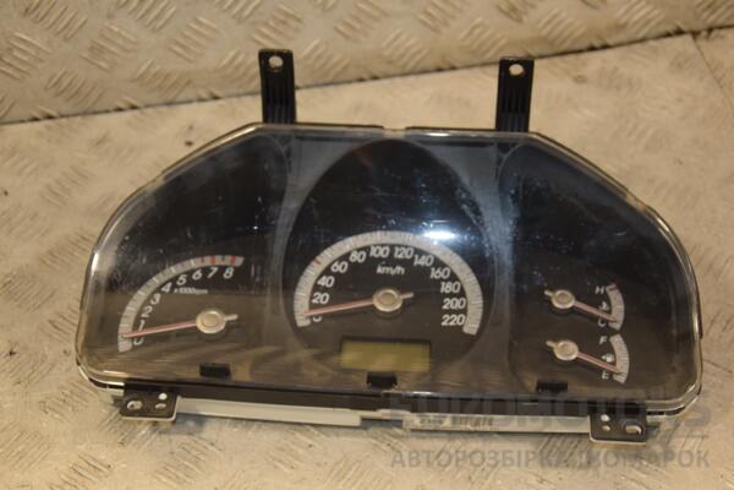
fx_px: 1223
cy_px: 245
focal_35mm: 60
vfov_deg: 22.6
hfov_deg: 33.4
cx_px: 367
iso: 800
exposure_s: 1/160
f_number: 4.8
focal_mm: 40
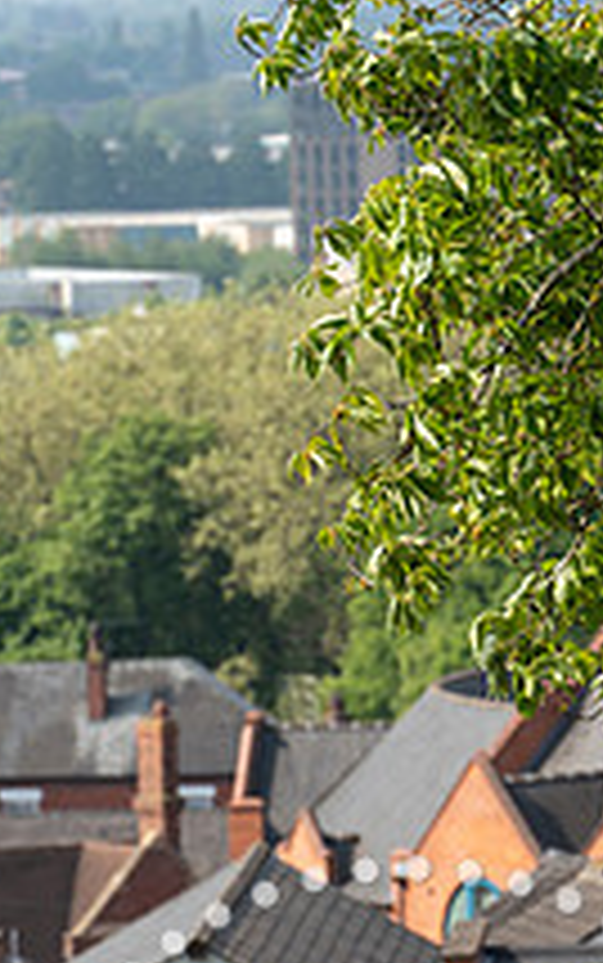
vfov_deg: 5.9
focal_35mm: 355
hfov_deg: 3.7
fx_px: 9322
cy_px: 896
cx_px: 495
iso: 200
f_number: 4.5
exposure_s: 1/1000
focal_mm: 166
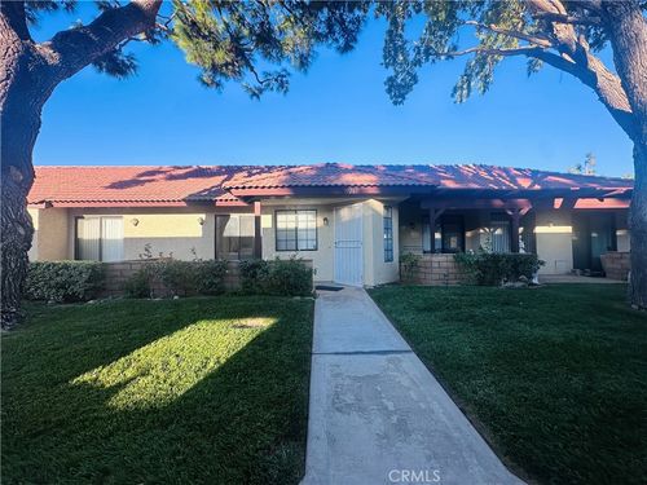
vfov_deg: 85.7
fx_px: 262
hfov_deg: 102.1
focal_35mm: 14
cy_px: 242
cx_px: 324
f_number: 2.2
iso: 40
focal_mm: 2.22
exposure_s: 1/450
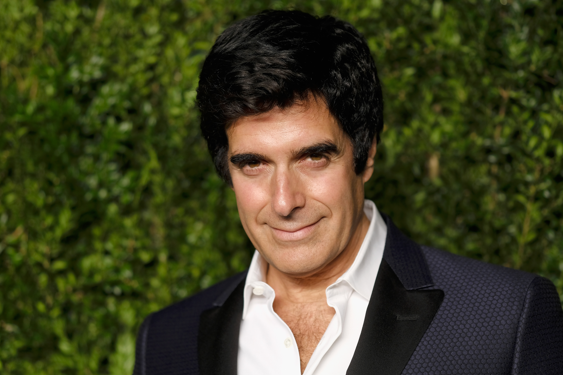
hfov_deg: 14.3
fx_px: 2252
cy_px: 197
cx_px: 289
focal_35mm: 144
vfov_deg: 9.5
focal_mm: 90
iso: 320
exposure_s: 1/500
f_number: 2
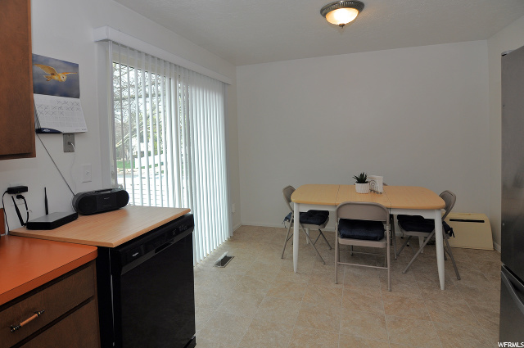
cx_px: 262
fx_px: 262
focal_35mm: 18
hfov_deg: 90.1
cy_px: 174
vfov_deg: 67.2
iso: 200
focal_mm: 12
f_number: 5.6
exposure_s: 1/125
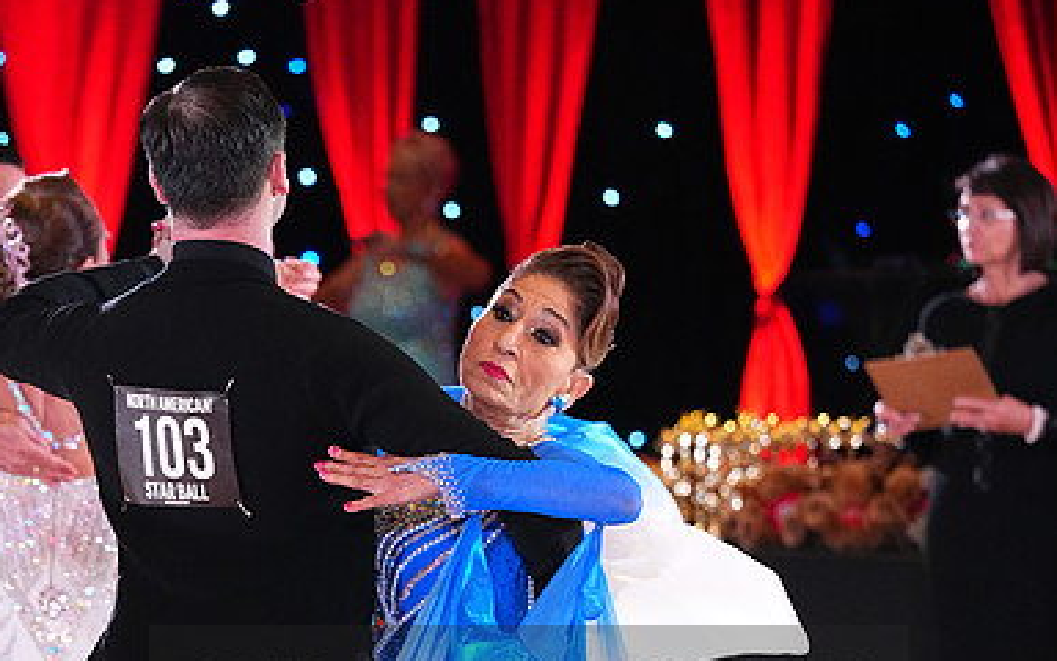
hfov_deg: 7.7
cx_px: 530
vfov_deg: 4.8
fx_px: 7807
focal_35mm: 271
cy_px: 719
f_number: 4.5
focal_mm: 176
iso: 8000
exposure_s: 1/400
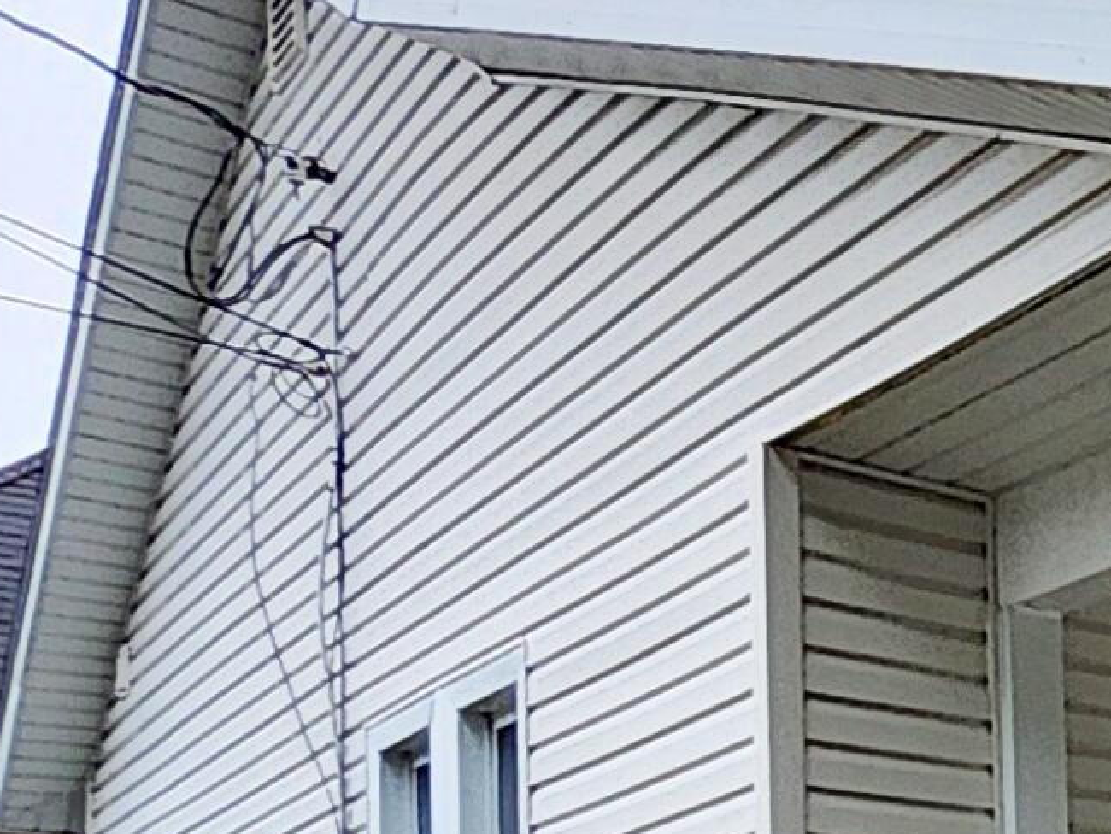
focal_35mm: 60
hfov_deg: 22.8
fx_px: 1926
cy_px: 1184
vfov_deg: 21.3
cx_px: 1855
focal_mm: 1.13
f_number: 2.2
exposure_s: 1/164
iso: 32
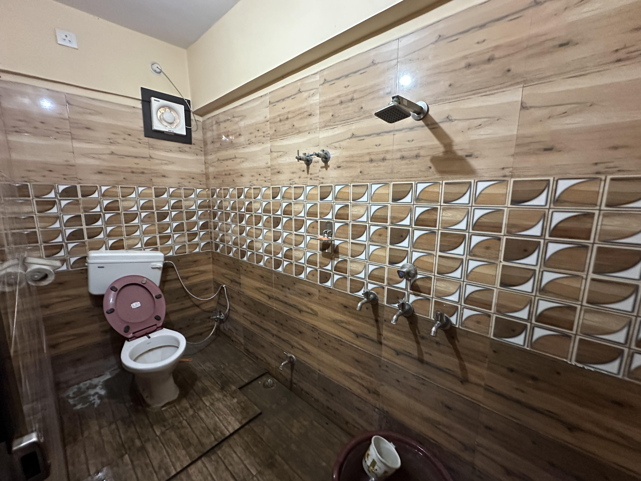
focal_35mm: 14
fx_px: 259
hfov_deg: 102.1
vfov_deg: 85.7
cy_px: 240
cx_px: 320
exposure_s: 1/50
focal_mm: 2.22
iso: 800
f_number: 2.2
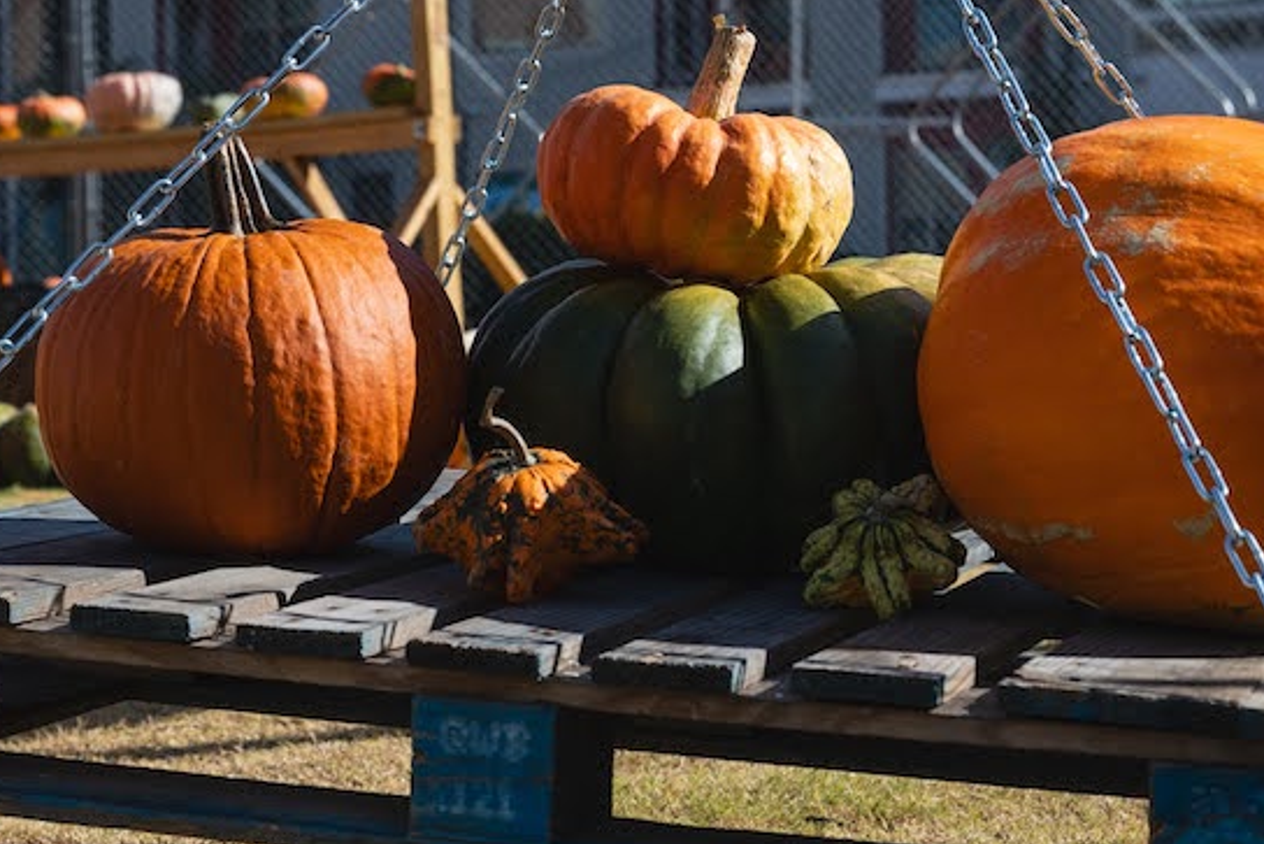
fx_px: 3090
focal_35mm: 88
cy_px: 380
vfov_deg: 15.5
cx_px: 560
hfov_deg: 23.1
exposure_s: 1/2000
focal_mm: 65
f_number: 7.1
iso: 800
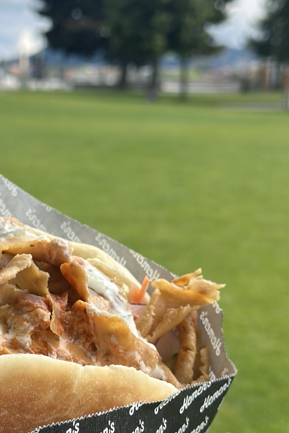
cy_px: 222
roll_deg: -0.6
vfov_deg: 23.4
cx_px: 48
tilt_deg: -7.4
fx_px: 1048
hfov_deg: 15.6
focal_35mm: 87
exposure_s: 1/3472
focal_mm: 6.86
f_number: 1.78
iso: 100
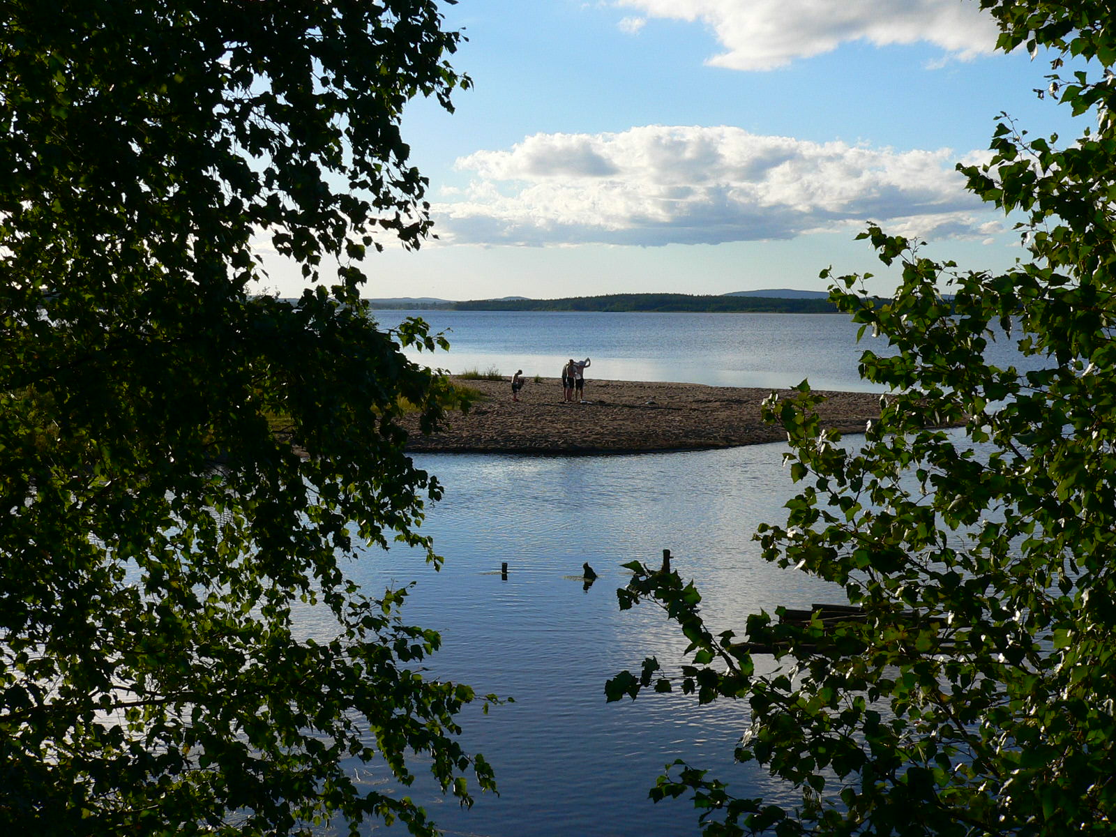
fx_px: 1741
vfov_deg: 27.0
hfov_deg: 35.5
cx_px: 558
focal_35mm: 54
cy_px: 418
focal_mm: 8.9
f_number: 5.6
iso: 80
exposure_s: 1/500
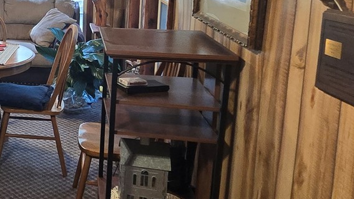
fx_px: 451
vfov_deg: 24.4
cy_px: 29
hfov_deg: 32.7
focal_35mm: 48
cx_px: -101
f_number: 2.2
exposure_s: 1/60
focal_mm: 2.2
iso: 200
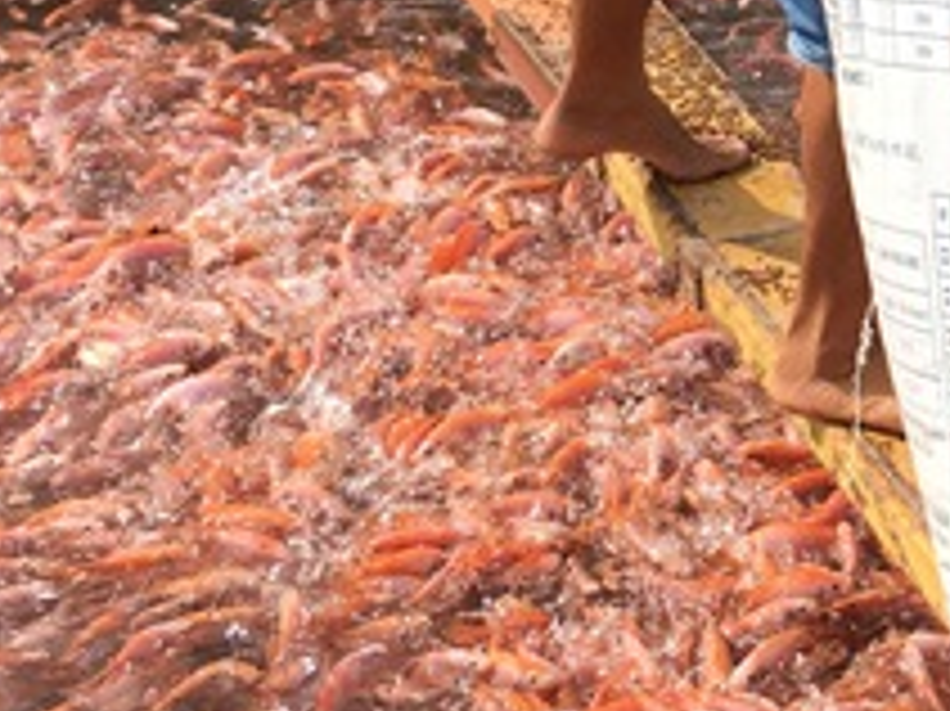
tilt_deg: -19.2
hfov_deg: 16.9
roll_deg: +0.1
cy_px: -207
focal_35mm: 110
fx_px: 3017
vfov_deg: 13.0
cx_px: 1216
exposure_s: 1/864
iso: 25
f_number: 2.2
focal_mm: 4.15
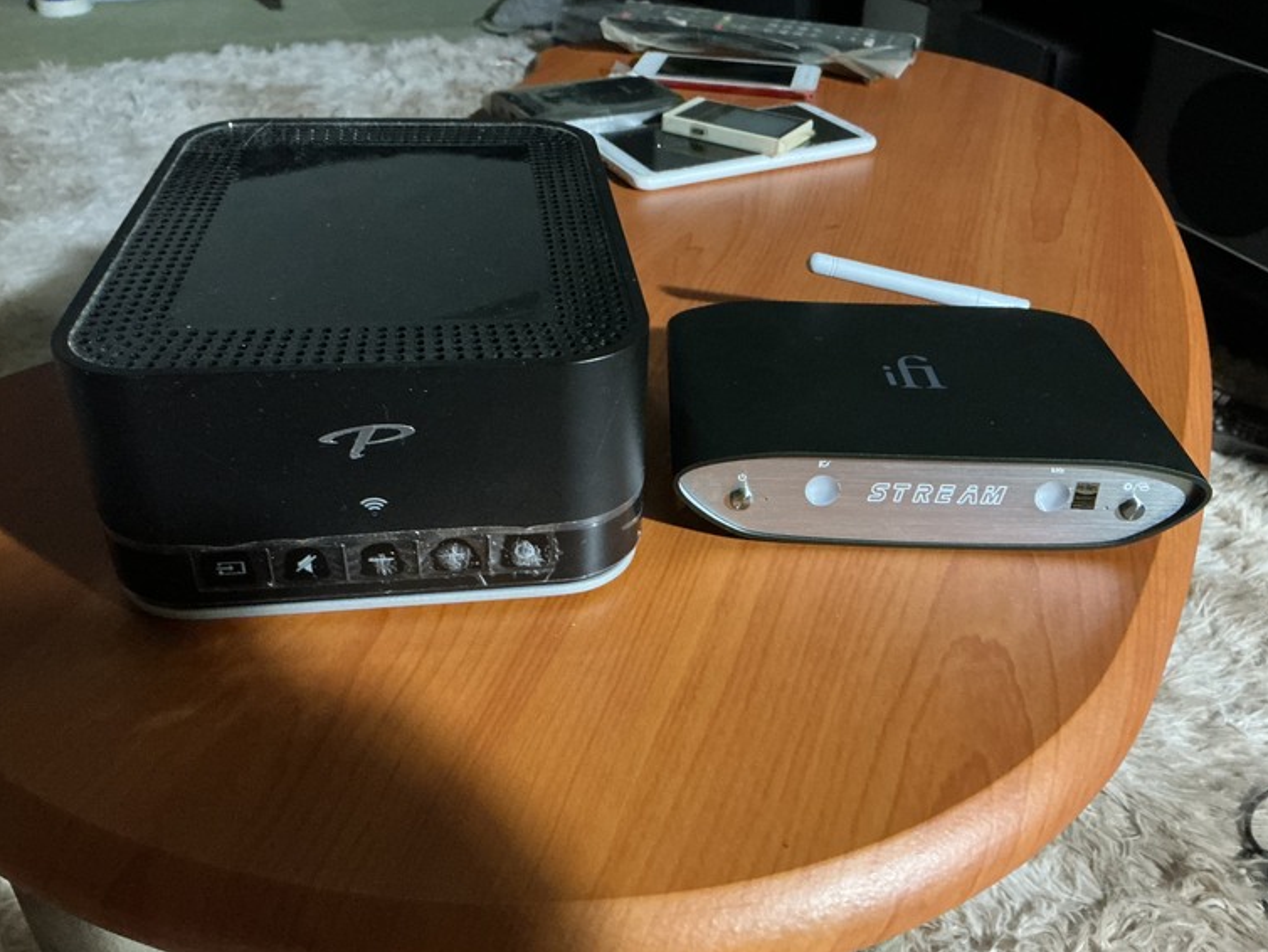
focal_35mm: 30
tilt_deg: -34.9
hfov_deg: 59.9
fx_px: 1099
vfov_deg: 46.8
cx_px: 652
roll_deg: -1.5
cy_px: 463
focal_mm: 3
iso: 500
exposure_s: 1/24
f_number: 1.8
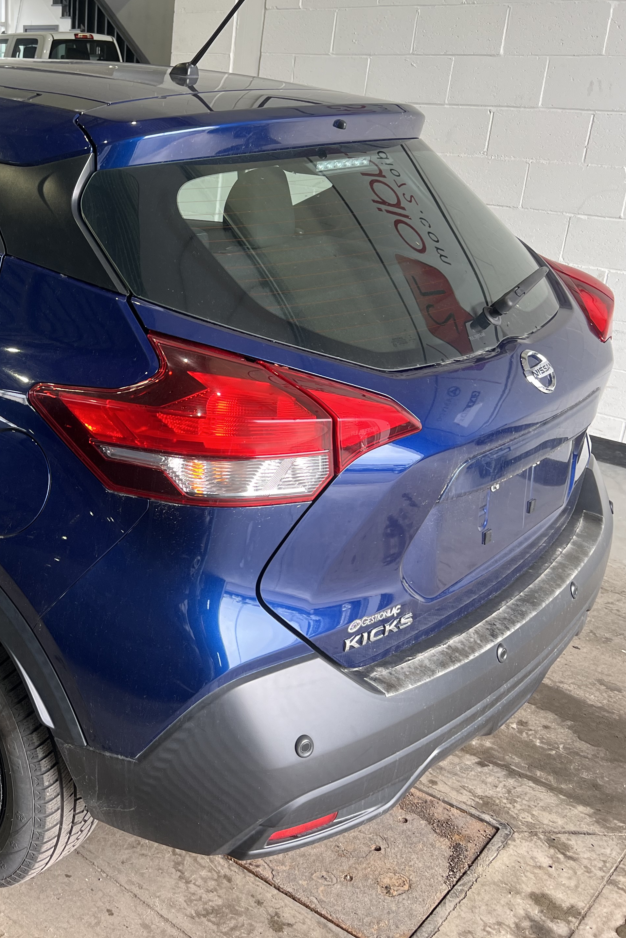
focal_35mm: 38
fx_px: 991
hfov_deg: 33.0
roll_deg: -0.7
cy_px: 462
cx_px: 43
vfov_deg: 50.7
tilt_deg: -22.1
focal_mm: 5.7
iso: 50
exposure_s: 1/121
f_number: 1.5
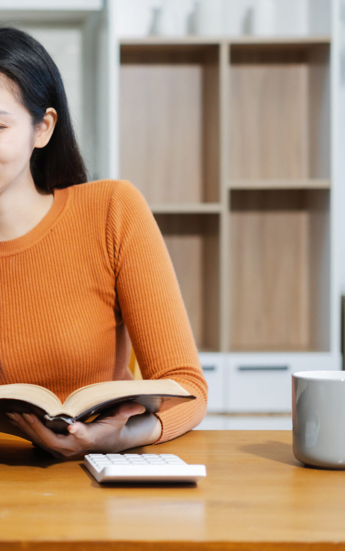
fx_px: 1489
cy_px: 247
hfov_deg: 12.6
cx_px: -163
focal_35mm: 99
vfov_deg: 21.0
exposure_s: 1/200
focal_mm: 50
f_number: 2.5
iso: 500
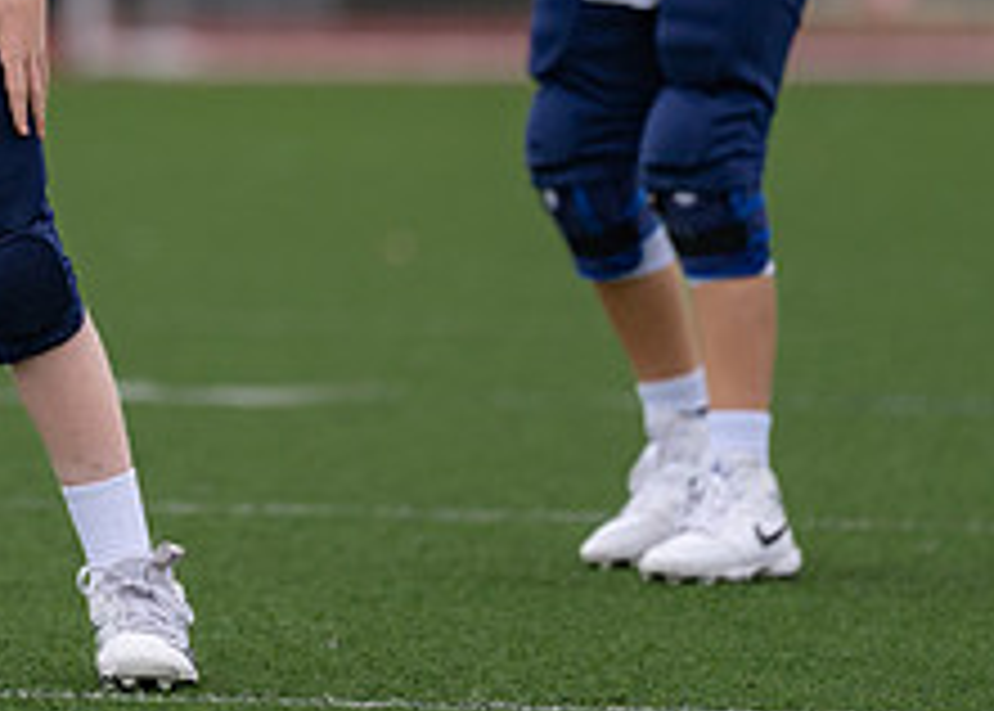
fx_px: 14967
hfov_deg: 3.8
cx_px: -134
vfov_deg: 2.7
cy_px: -162
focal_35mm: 530
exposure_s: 1/1000
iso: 640
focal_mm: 180
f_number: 2.8
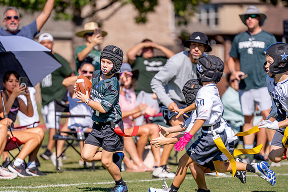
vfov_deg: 5.1
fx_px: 2136
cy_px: 121
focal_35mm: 267
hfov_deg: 7.7
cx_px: 131
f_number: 2.8
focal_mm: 200
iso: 250
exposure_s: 1/5000
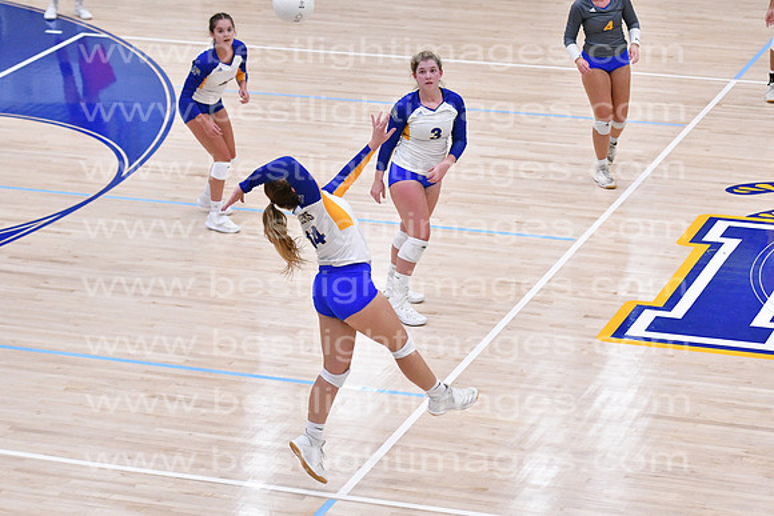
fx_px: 2580
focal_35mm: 120
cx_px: 387
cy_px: 258
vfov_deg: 11.4
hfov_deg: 17.1
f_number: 3.2
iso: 6400
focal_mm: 80
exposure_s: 1/1000
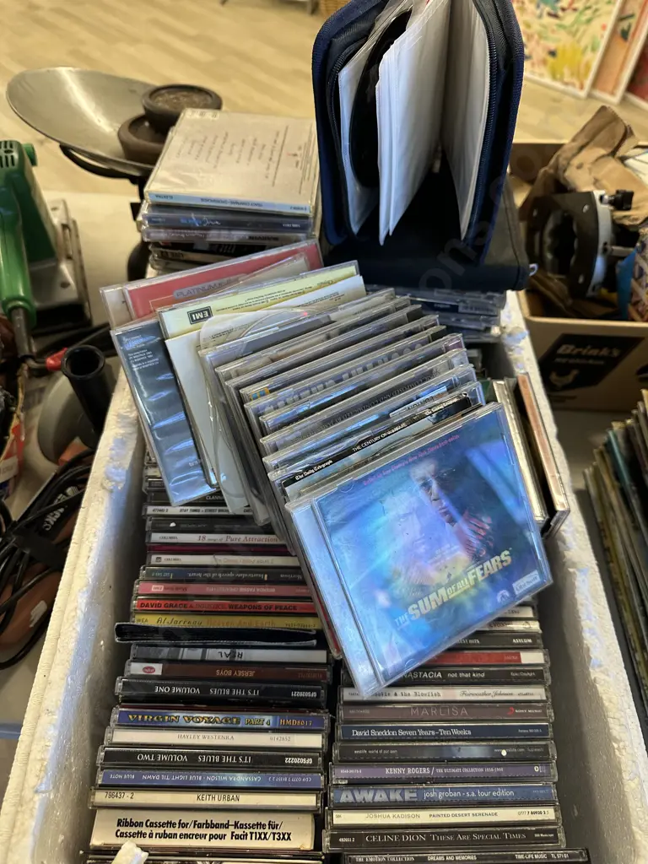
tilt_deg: -52.0
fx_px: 599
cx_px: 324
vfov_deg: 71.6
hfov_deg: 56.8
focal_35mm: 24
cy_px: 432
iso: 200
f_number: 1.78
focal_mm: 6.86
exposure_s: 1/100
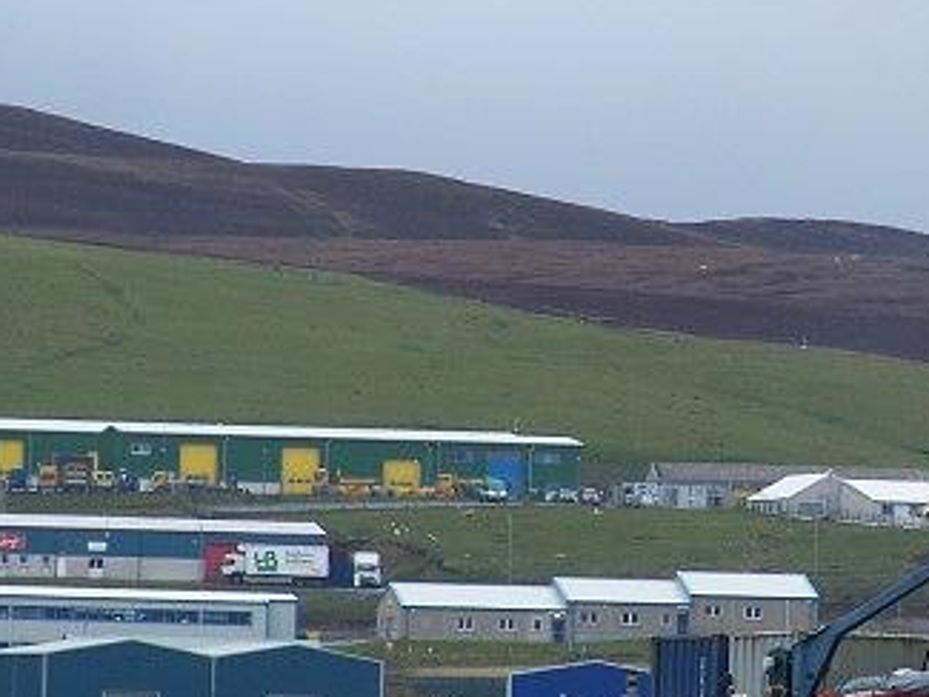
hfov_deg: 3.0
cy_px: 339
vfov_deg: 2.3
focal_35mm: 660
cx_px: 809
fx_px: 17719
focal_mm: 44.4
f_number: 3.3
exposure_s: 1/160
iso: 80
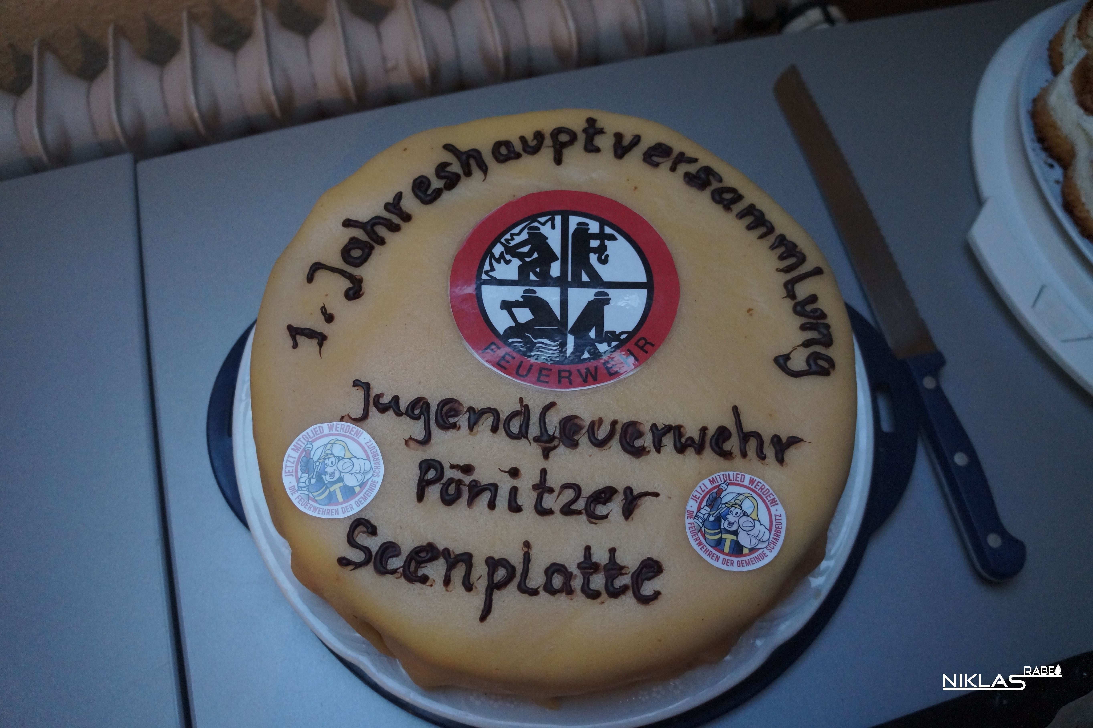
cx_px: 546
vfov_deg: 47.9
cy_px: 364
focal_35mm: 27
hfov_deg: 67.4
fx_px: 819
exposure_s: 1/60
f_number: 4
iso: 2000
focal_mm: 18
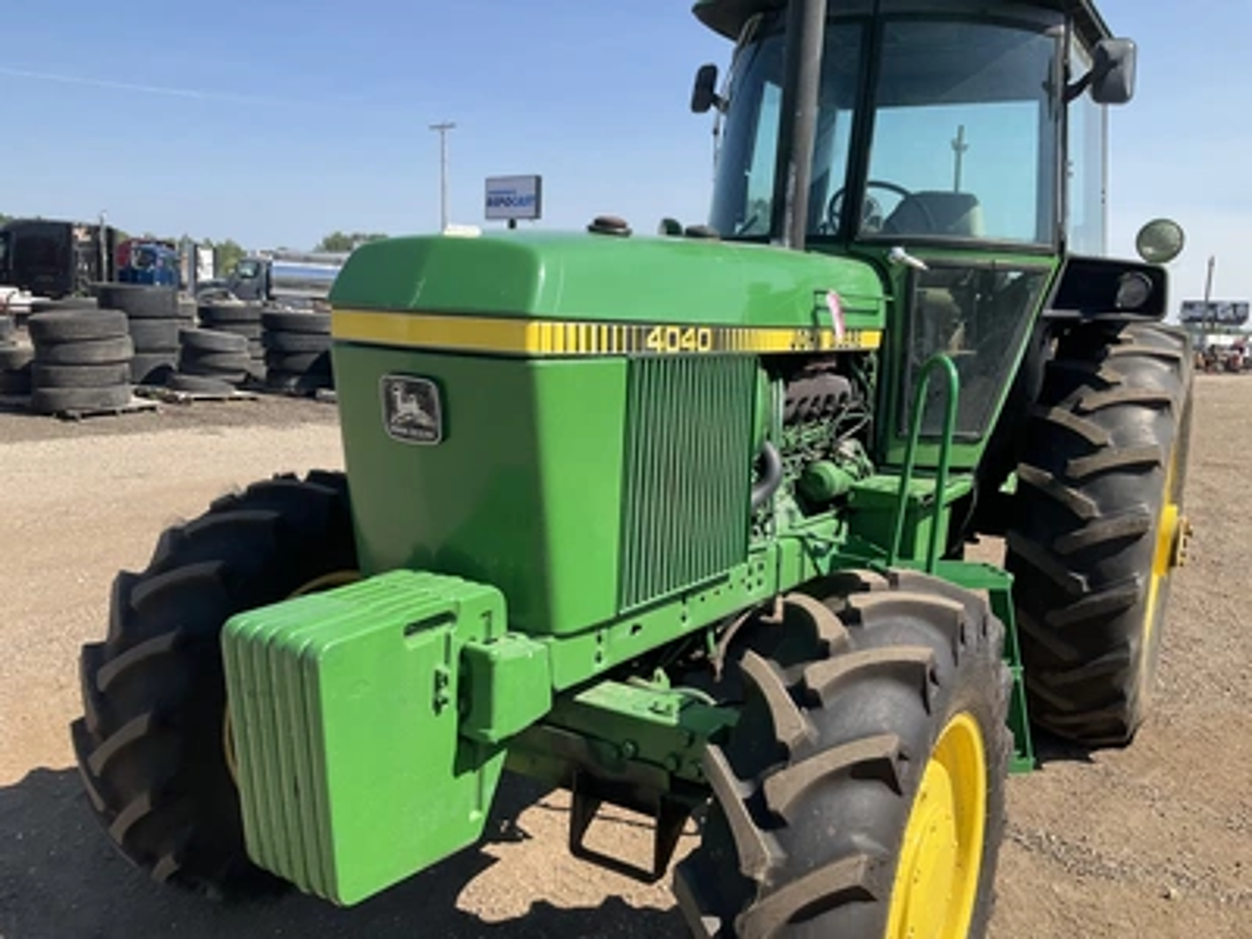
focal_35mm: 29
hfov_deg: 61.7
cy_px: 470
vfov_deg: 48.2
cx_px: 626
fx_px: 1049
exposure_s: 1/1121
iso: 25
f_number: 1.8
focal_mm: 3
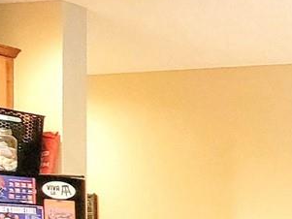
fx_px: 582
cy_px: 212
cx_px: 718
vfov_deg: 20.7
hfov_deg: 14.8
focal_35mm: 69
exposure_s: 1/30
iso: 500
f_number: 2.2
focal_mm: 2.2
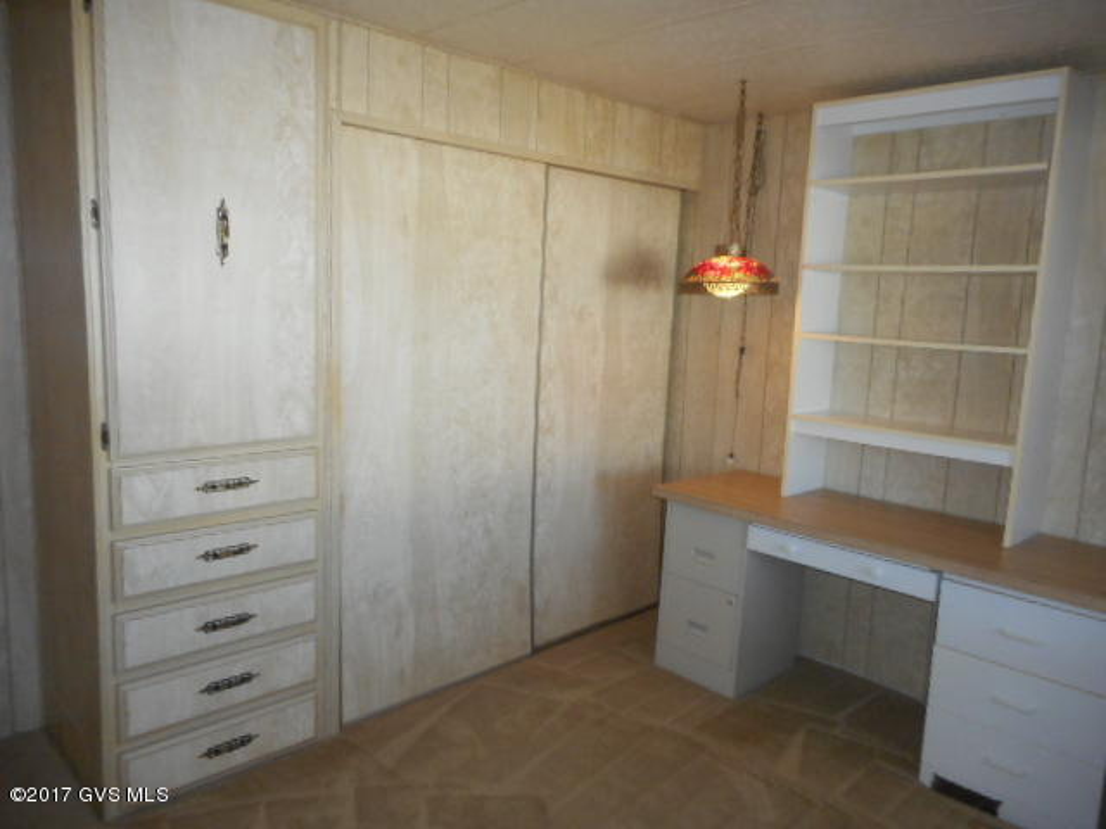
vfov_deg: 54.9
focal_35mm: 25
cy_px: 414
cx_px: 553
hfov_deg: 69.4
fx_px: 799
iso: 280
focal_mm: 4.5
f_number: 3.7
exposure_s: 1/25
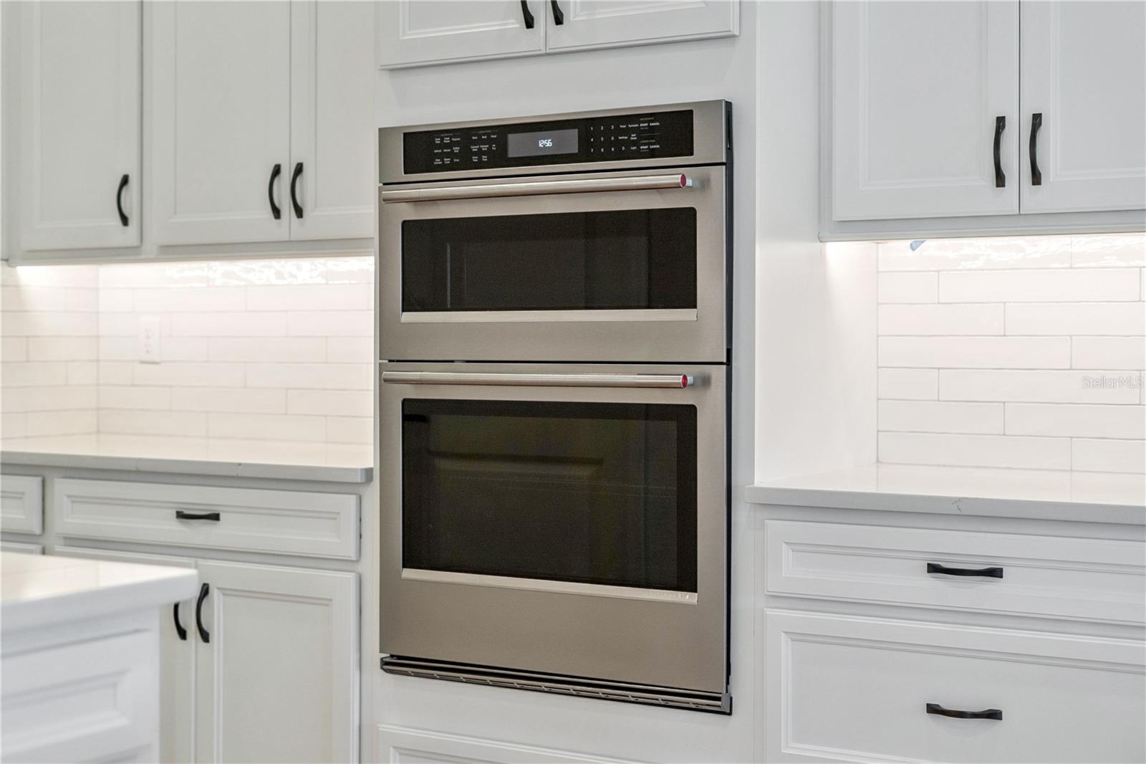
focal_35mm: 50
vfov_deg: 27.0
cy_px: 382
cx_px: 573
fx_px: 1591
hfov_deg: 39.6
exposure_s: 1/320
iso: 400
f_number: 2.8
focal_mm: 50
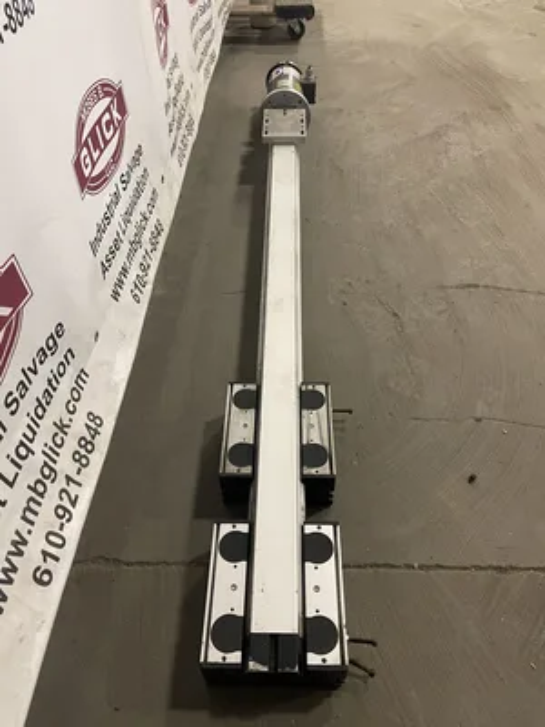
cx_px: 272
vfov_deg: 67.3
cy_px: 364
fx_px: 546
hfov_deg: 53.1
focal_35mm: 26
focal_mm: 4.2
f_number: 1.6
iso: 400
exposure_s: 1/60
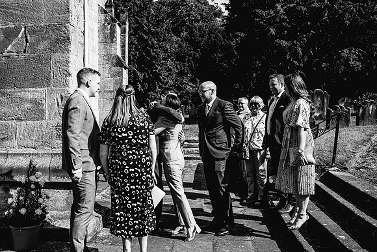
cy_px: 126
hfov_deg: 53.5
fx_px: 374
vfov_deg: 37.2
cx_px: 188
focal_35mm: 36
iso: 64
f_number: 4.5
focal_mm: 35
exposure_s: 1/1000
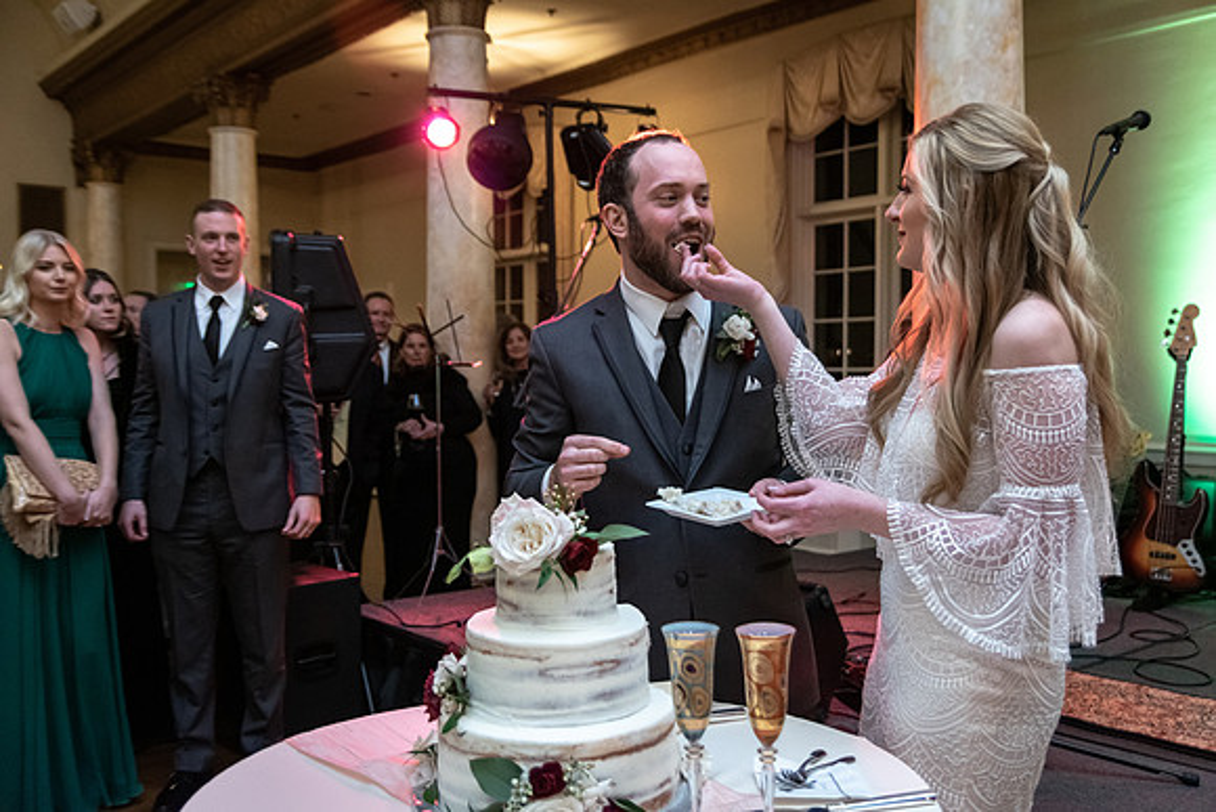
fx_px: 1216
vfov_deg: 36.9
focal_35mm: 36
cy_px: 406
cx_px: 608
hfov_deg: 53.1
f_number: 2.8
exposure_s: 1/80
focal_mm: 24
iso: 1000
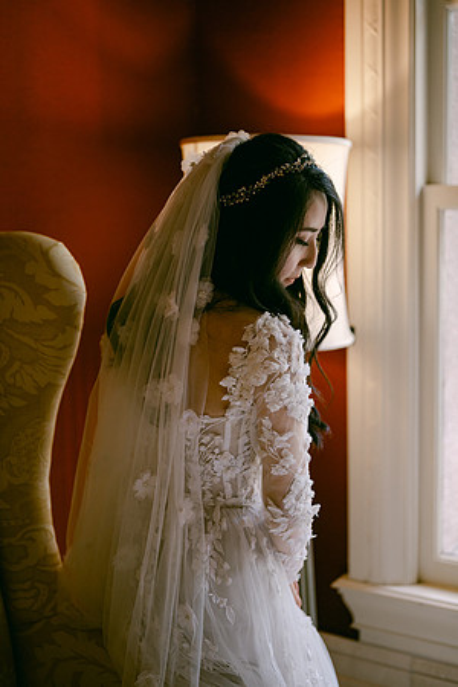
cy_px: 344
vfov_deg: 39.6
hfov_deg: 27.0
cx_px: 229
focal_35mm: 50
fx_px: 954
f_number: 1.8
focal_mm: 50
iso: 400
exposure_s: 1/320
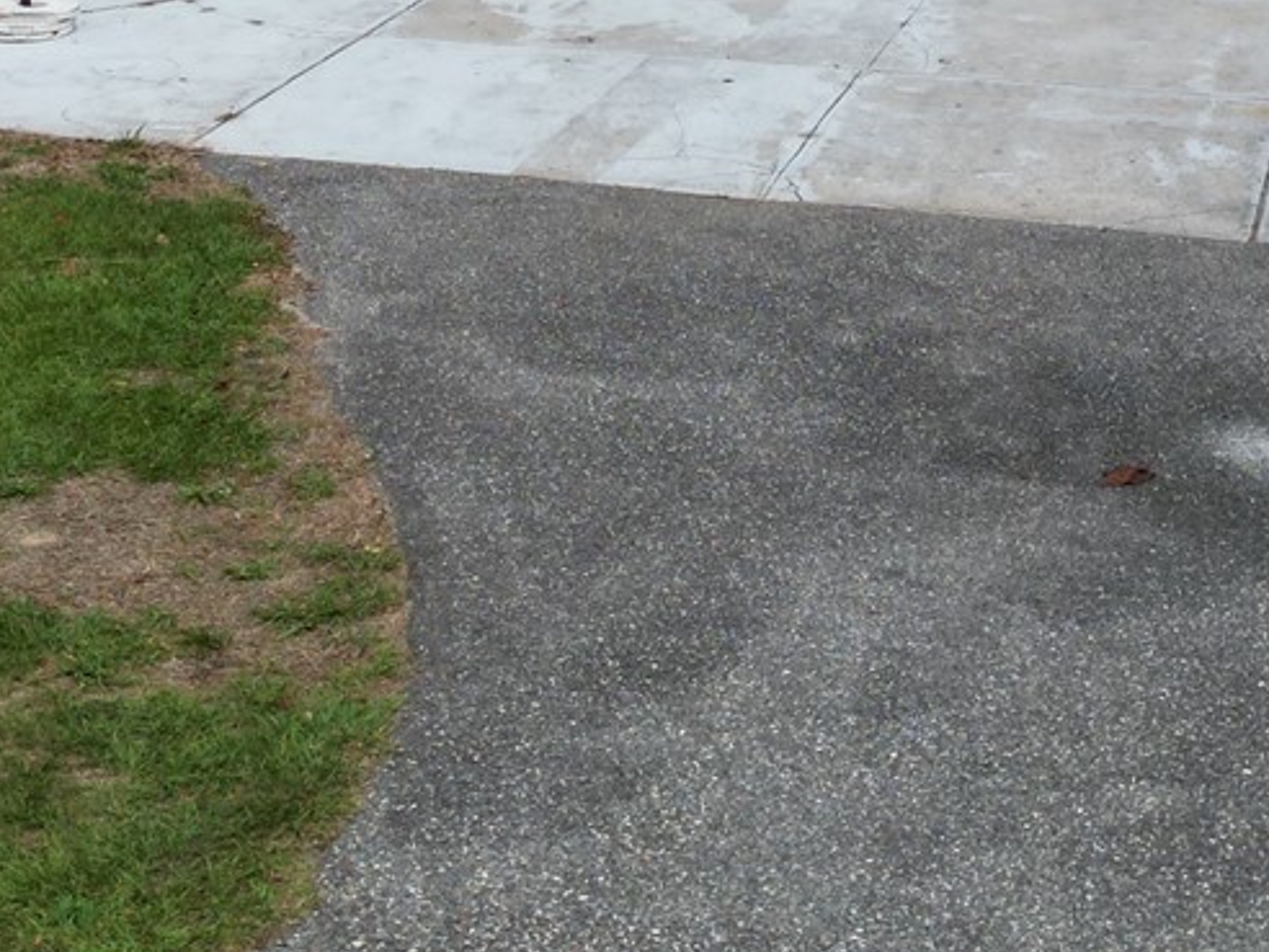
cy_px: -230
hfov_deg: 25.0
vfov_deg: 17.9
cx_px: 570
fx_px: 2859
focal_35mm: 78
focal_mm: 6.72
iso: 140
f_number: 1.7
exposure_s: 1/5000
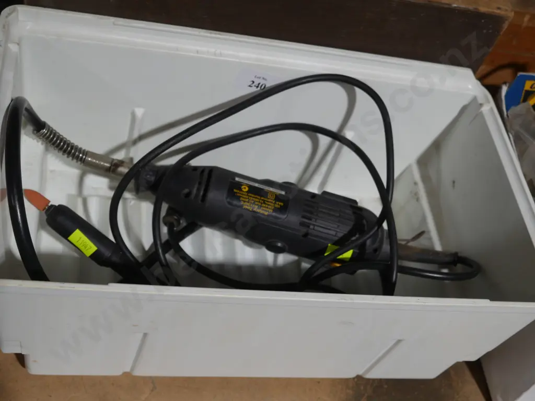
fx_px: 742
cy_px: 200
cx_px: 268
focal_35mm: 48
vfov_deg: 30.3
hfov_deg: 39.7
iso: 500
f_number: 5.2
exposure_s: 1/60
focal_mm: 24
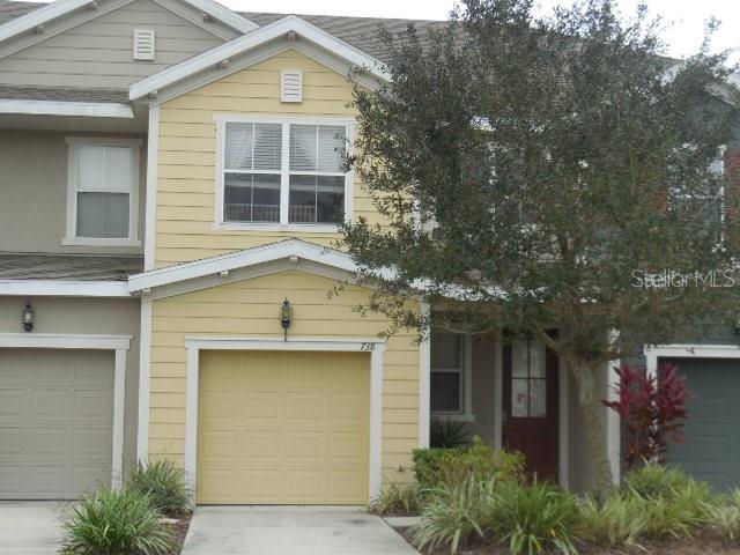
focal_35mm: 71
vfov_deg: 20.7
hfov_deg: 27.4
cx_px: 370
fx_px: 1518
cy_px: 278
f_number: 4.4
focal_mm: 12.6
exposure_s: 1/125
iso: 125
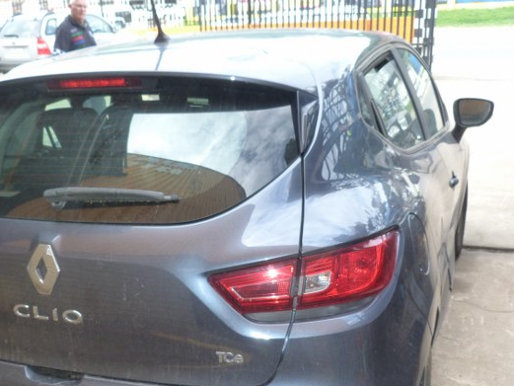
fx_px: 639
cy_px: 280
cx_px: 219
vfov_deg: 33.1
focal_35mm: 43
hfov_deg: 43.7
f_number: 3.2
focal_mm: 5
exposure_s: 1/125
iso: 125
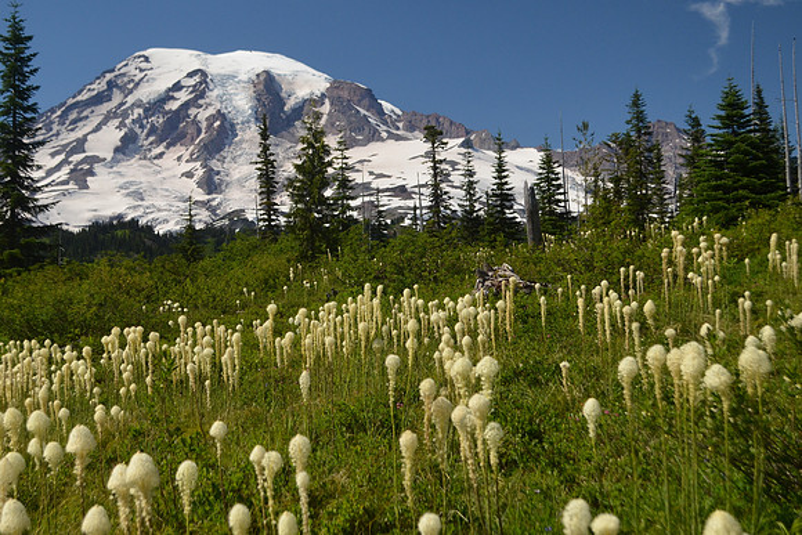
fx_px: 869
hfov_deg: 49.5
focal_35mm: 39
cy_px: 268
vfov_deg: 34.2
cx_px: 401
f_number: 5
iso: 400
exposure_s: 1/1250
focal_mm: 26
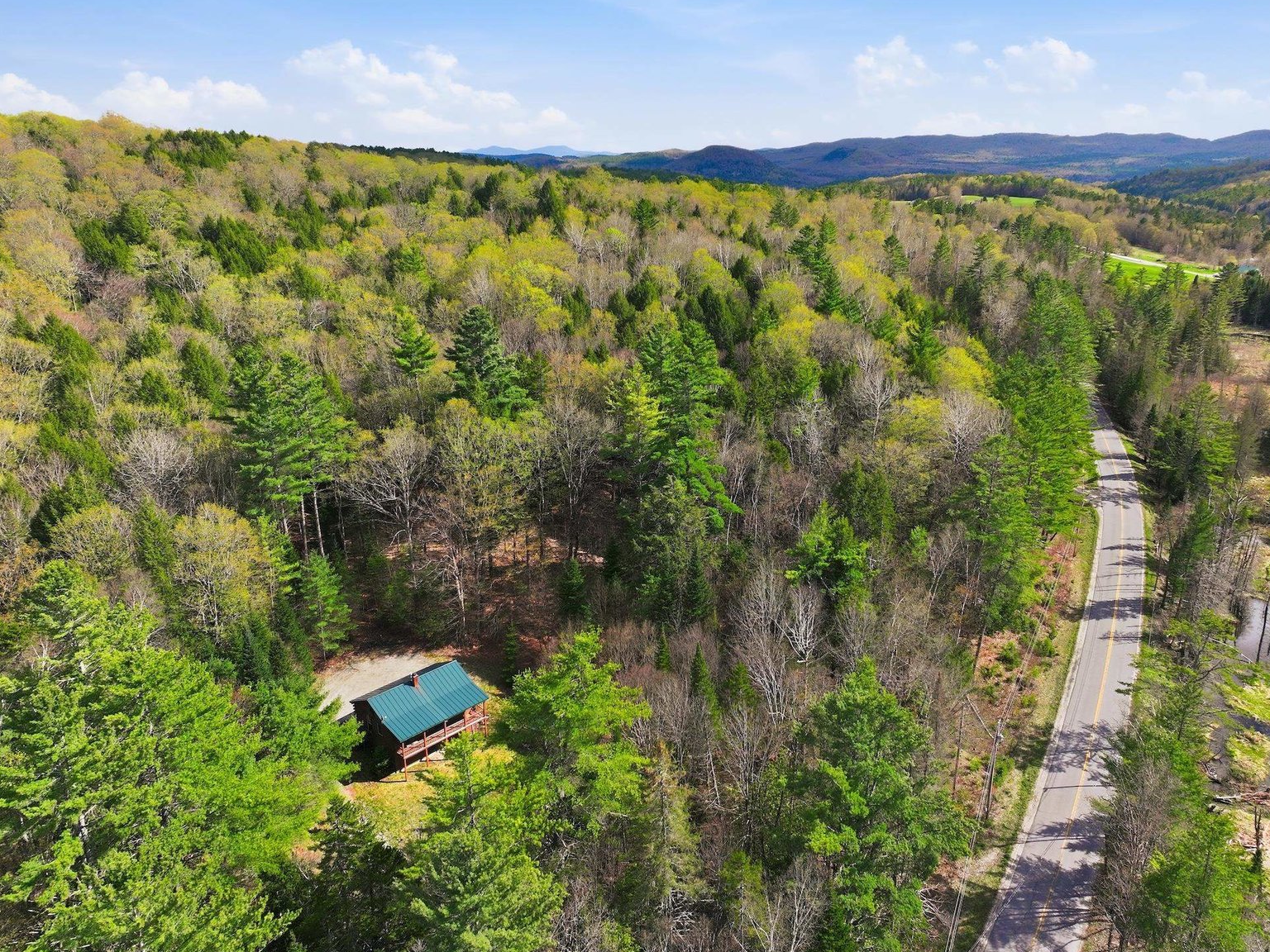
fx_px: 917
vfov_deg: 54.9
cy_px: 467
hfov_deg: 69.4
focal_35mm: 25
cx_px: 661
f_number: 2.8
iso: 130
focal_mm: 12.3
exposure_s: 1/3200
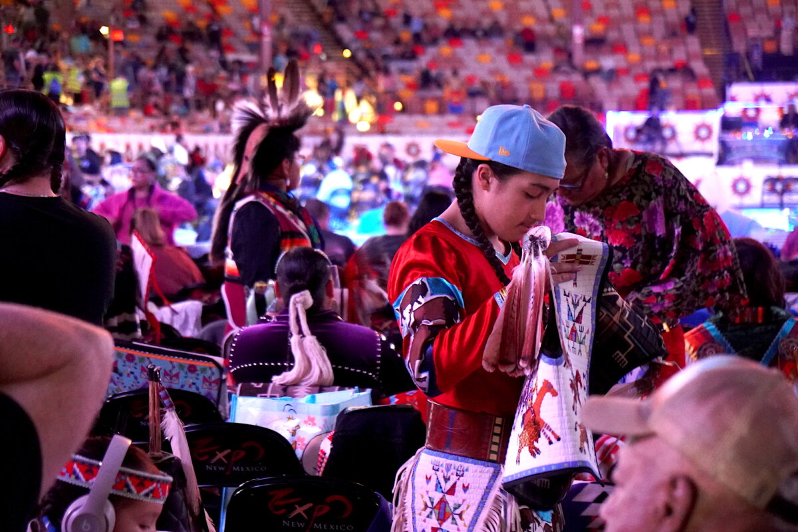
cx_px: 399
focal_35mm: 105
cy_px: 266
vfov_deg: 13.0
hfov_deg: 19.5
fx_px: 2327
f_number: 4
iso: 6400
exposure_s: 1/50
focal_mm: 70
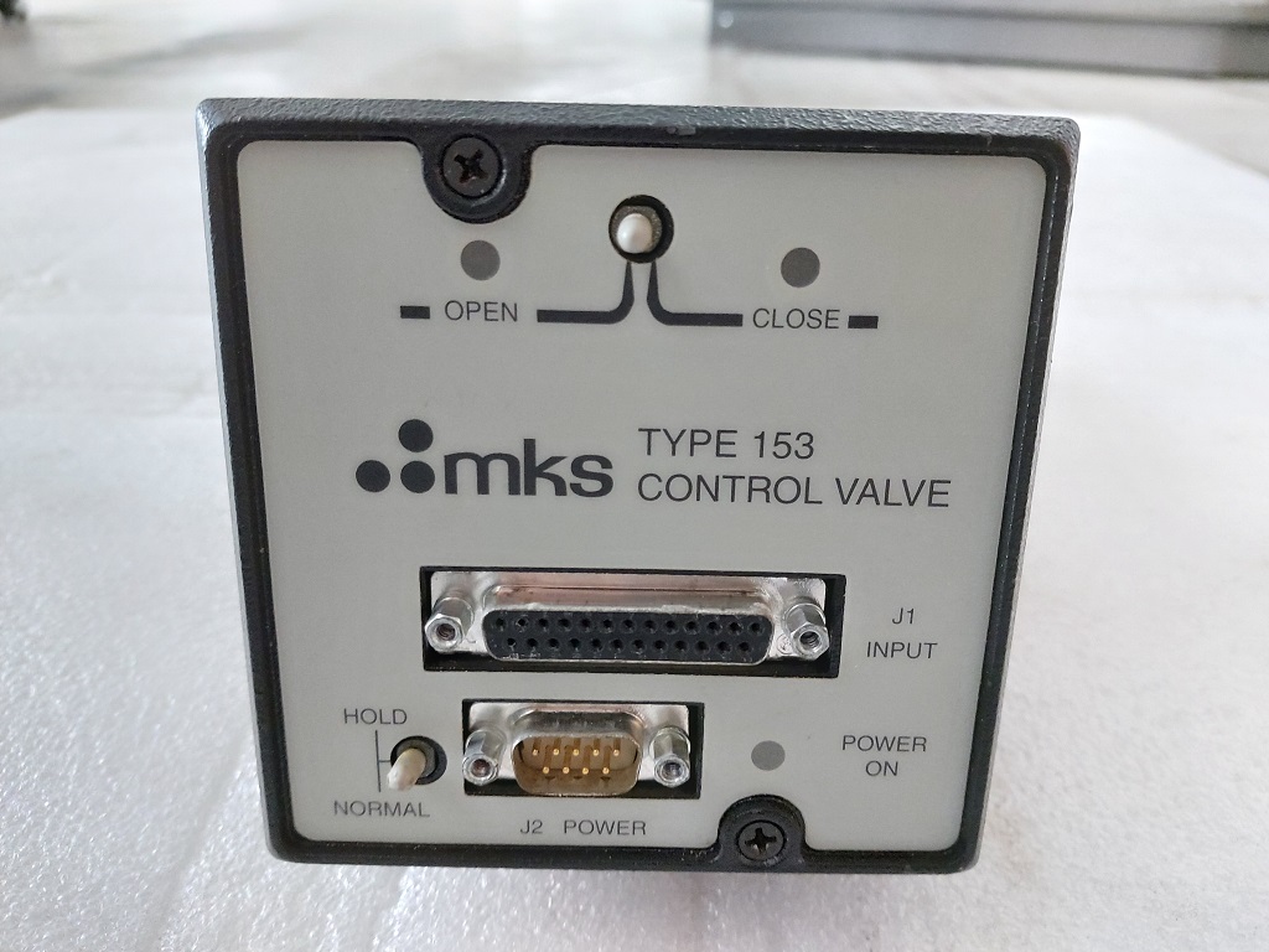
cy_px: 476
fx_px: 916
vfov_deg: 54.9
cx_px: 634
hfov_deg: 69.4
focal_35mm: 25
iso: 500
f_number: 2
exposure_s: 1/24
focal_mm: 4.58
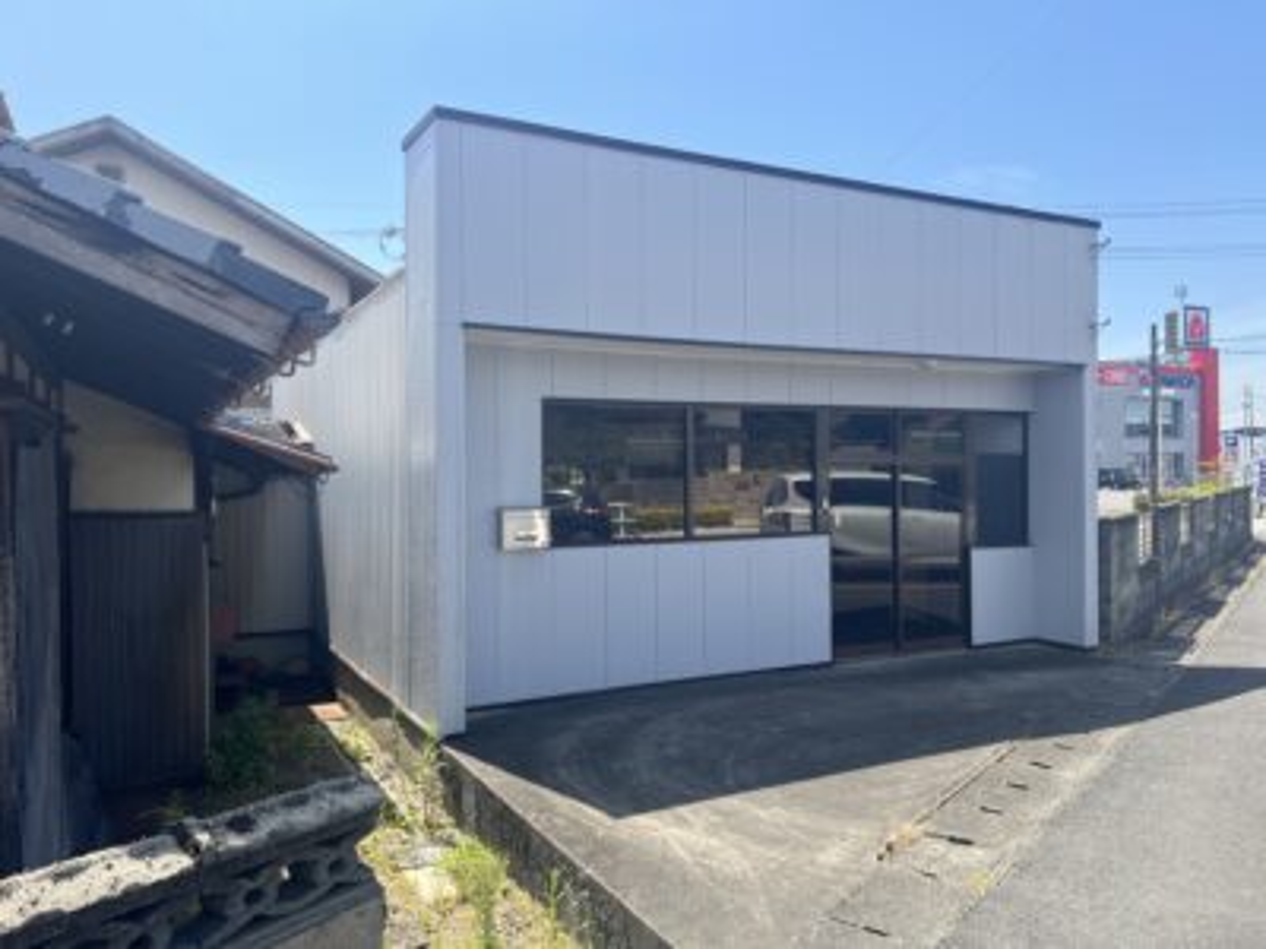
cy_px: 474
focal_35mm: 26
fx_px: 951
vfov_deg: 53.1
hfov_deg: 67.3
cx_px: 633
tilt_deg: -0.5
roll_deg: +1.3
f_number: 1.5
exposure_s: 1/2353
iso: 50
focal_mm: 5.7
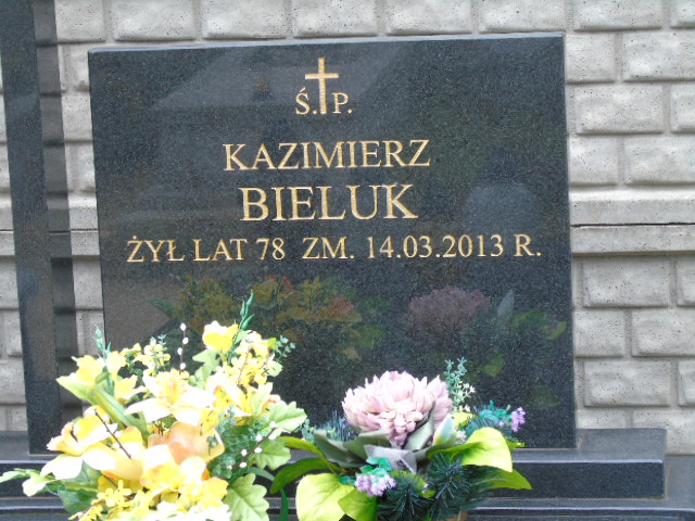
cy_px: 260
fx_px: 2168
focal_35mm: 108
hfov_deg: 18.2
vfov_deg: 13.7
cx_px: 348
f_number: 4.4
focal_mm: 19
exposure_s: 1/40
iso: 80
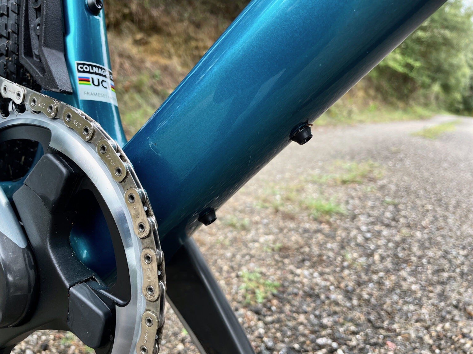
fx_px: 355
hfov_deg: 67.3
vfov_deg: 53.1
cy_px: 177
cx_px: 236
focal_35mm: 26
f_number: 1.6
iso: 32
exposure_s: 1/282
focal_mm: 4.2
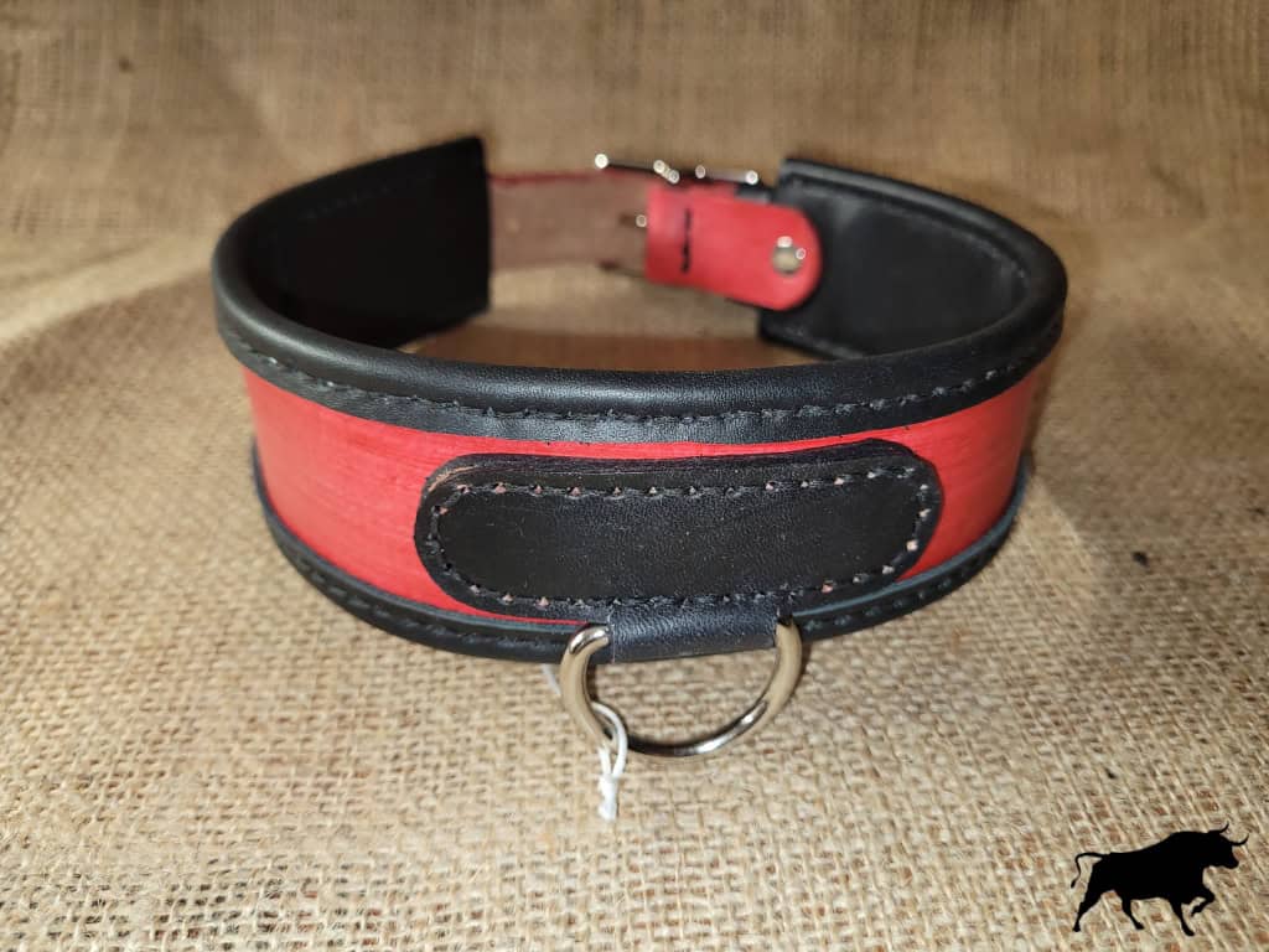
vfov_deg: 53.1
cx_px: 634
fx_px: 953
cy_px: 476
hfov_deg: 67.3
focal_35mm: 26
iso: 80
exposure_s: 1/24
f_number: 1.8
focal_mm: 5.4
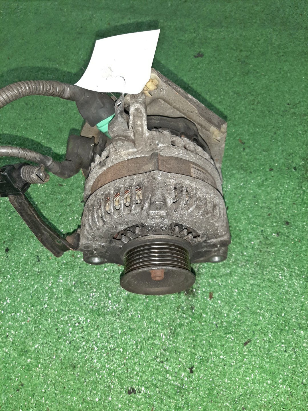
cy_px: 206
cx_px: 154
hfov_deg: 53.1
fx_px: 308
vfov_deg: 67.3
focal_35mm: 26
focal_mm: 3.93
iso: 168
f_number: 1.7
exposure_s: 1/25
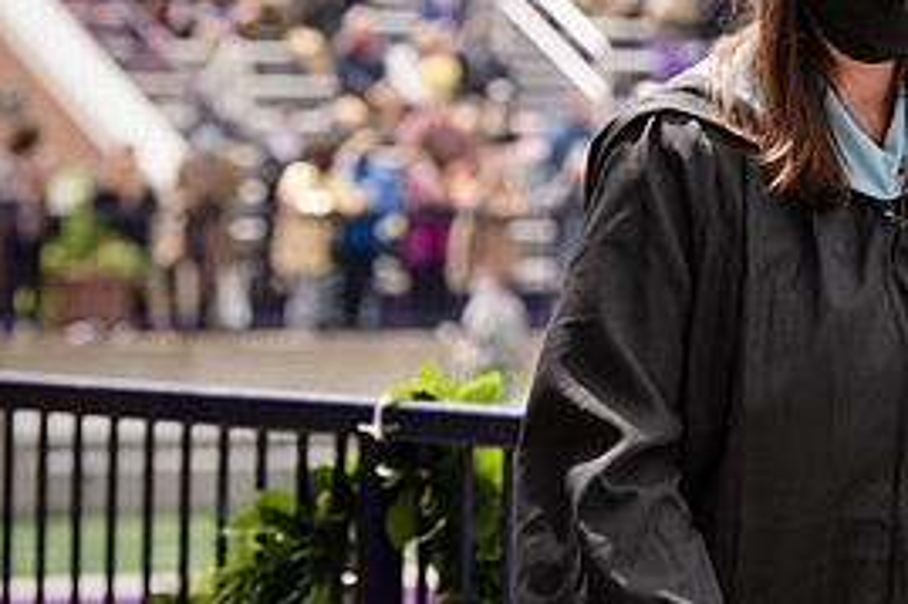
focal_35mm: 270
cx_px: 969
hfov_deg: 7.6
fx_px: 6806
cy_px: 133
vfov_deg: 5.1
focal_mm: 125
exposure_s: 1/640
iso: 400
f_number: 5.6
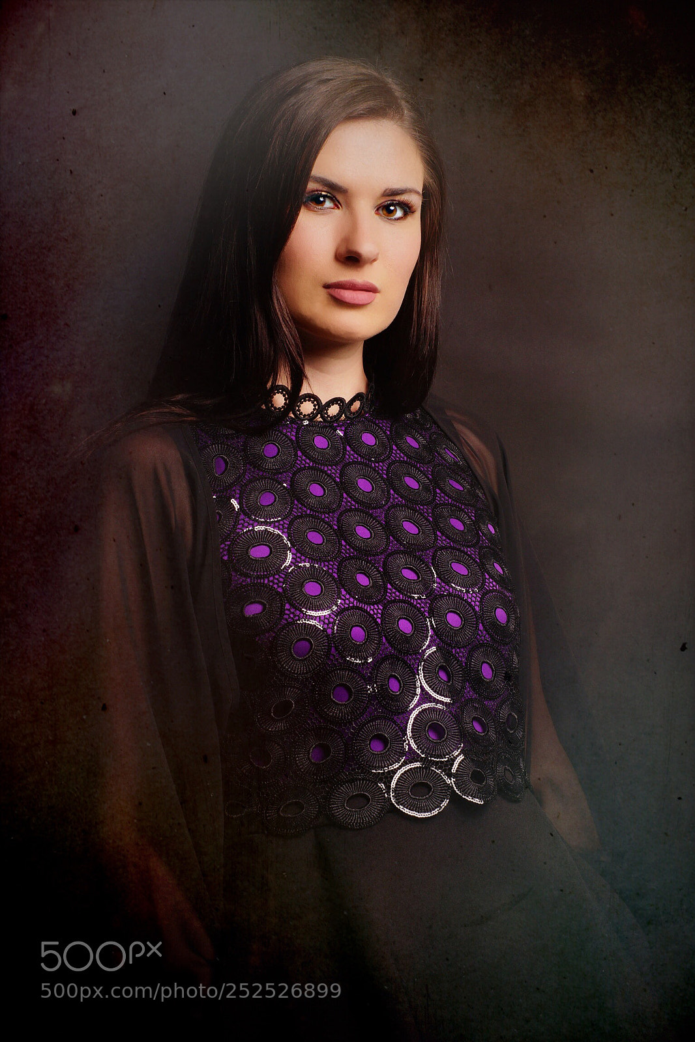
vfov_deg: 27.0
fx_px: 2173
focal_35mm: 75
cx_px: 348
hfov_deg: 18.2
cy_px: 521
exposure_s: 1/250
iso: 100
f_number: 13
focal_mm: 50
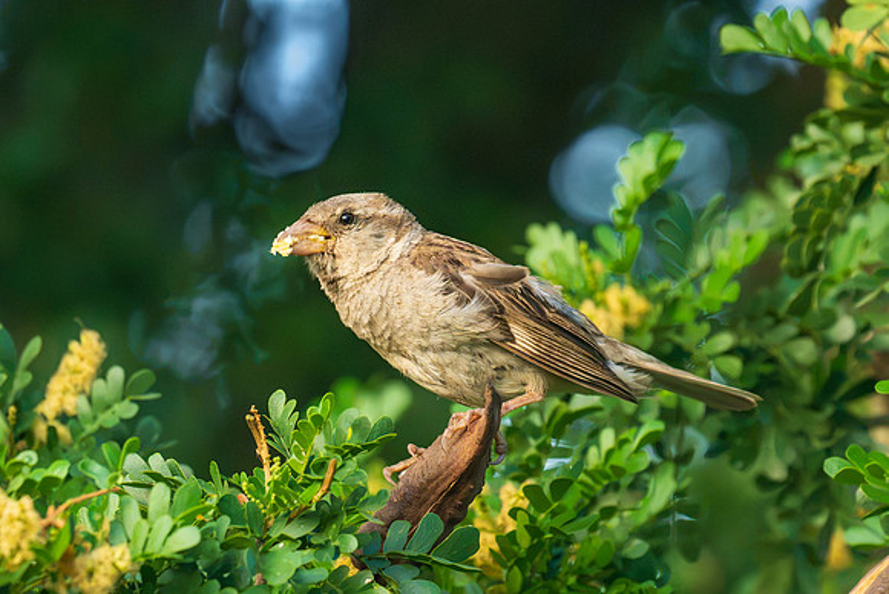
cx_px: 437
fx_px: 24585
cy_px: 372
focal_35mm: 995
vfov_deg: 1.4
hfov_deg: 2.1
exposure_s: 1/1250
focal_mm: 600
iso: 14400
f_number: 8
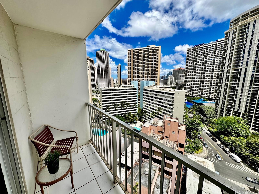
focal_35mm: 14
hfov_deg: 102.1
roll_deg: +0.1
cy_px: 97
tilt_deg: -10.1
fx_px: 105
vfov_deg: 85.7
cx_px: 130
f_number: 2.2
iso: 50
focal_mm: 2.22
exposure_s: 1/2506
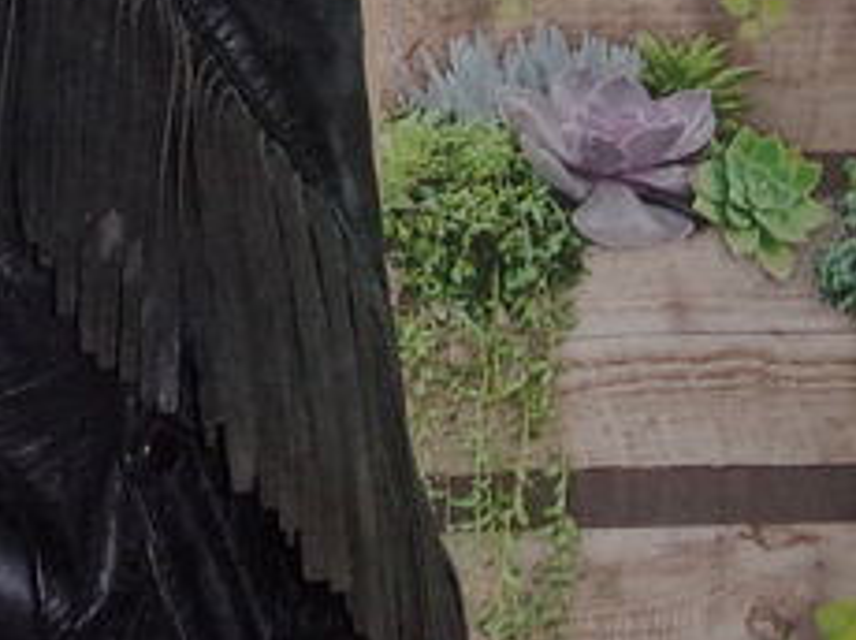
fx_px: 3014
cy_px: 86
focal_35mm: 122
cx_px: -525
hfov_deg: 14.7
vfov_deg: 12.1
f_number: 3.9
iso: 200
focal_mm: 5.1
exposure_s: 1/34
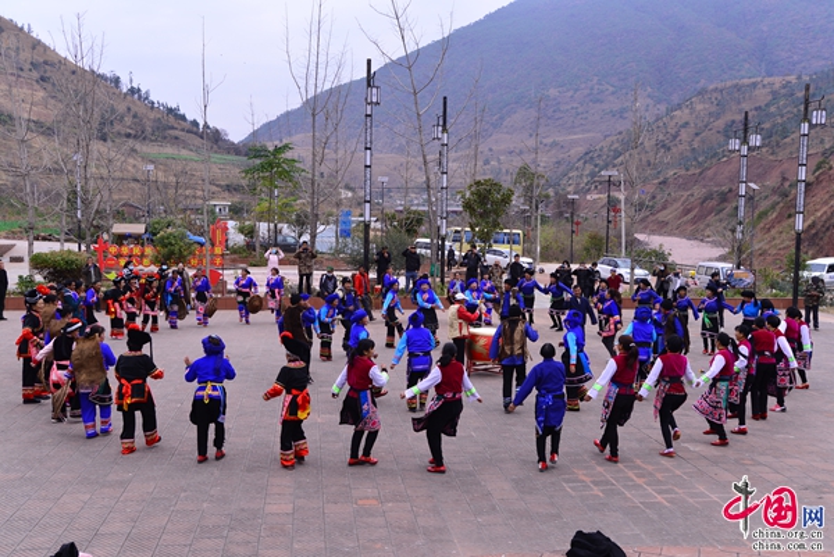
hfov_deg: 50.7
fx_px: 881
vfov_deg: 35.1
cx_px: 417
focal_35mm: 38
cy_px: 278
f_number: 5.6
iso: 160
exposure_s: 1/180
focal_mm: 38
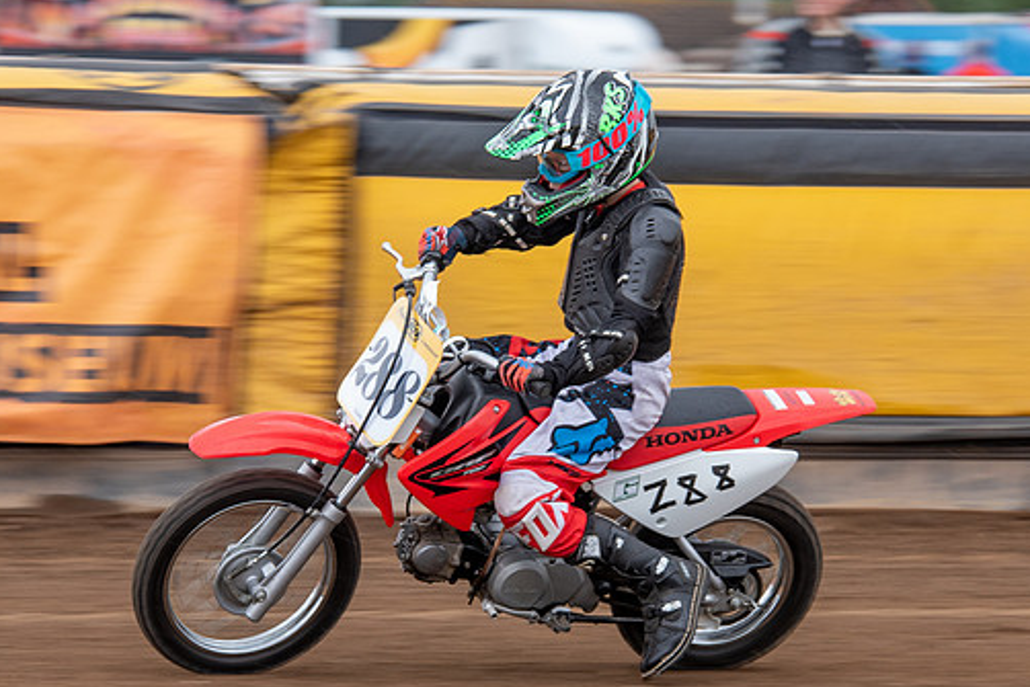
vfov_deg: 4.7
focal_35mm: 292
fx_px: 8356
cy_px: 420
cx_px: 543
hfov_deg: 7.1
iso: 400
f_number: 8
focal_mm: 150
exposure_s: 1/200
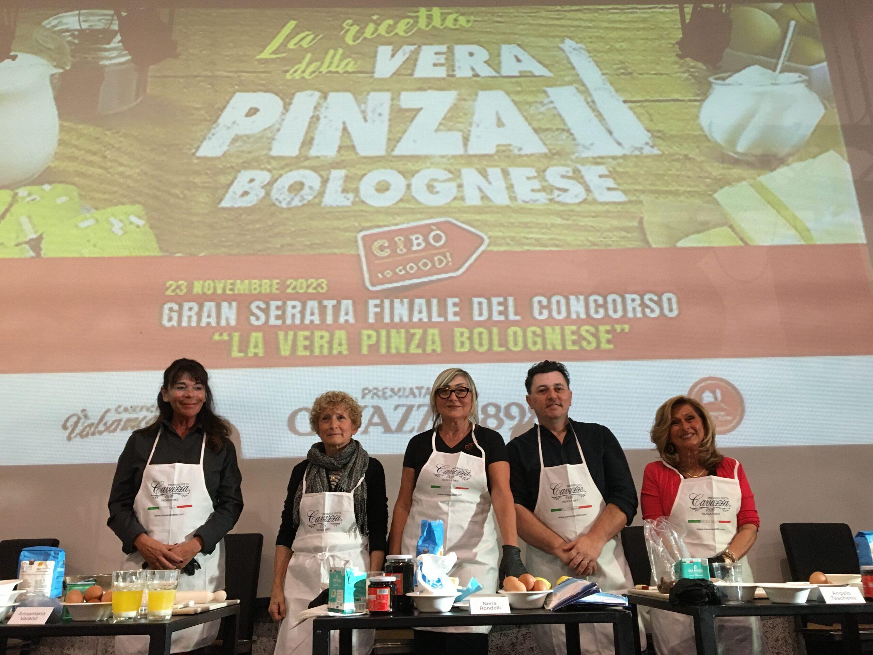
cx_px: 436
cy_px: 328
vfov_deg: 48.2
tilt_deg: +16.7
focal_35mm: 29
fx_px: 731
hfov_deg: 61.7
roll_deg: +2.3
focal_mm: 4.15
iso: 200
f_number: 2.2
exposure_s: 1/33
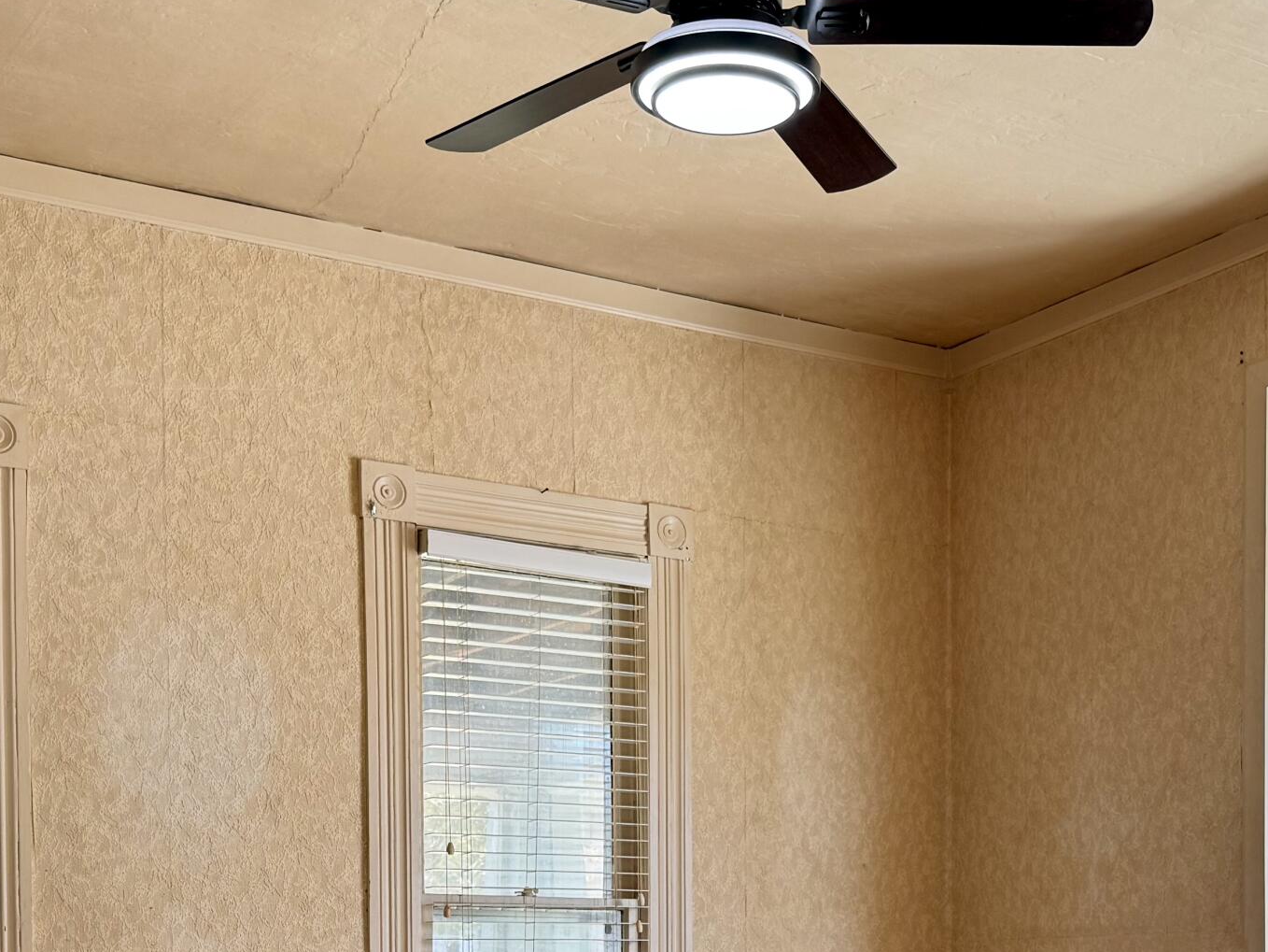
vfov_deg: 25.8
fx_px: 1942
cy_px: 998
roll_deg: +0.0
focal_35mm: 53
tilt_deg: -0.3
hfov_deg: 36.1
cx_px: 736
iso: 160
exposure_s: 1/121
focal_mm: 6.76
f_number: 1.78
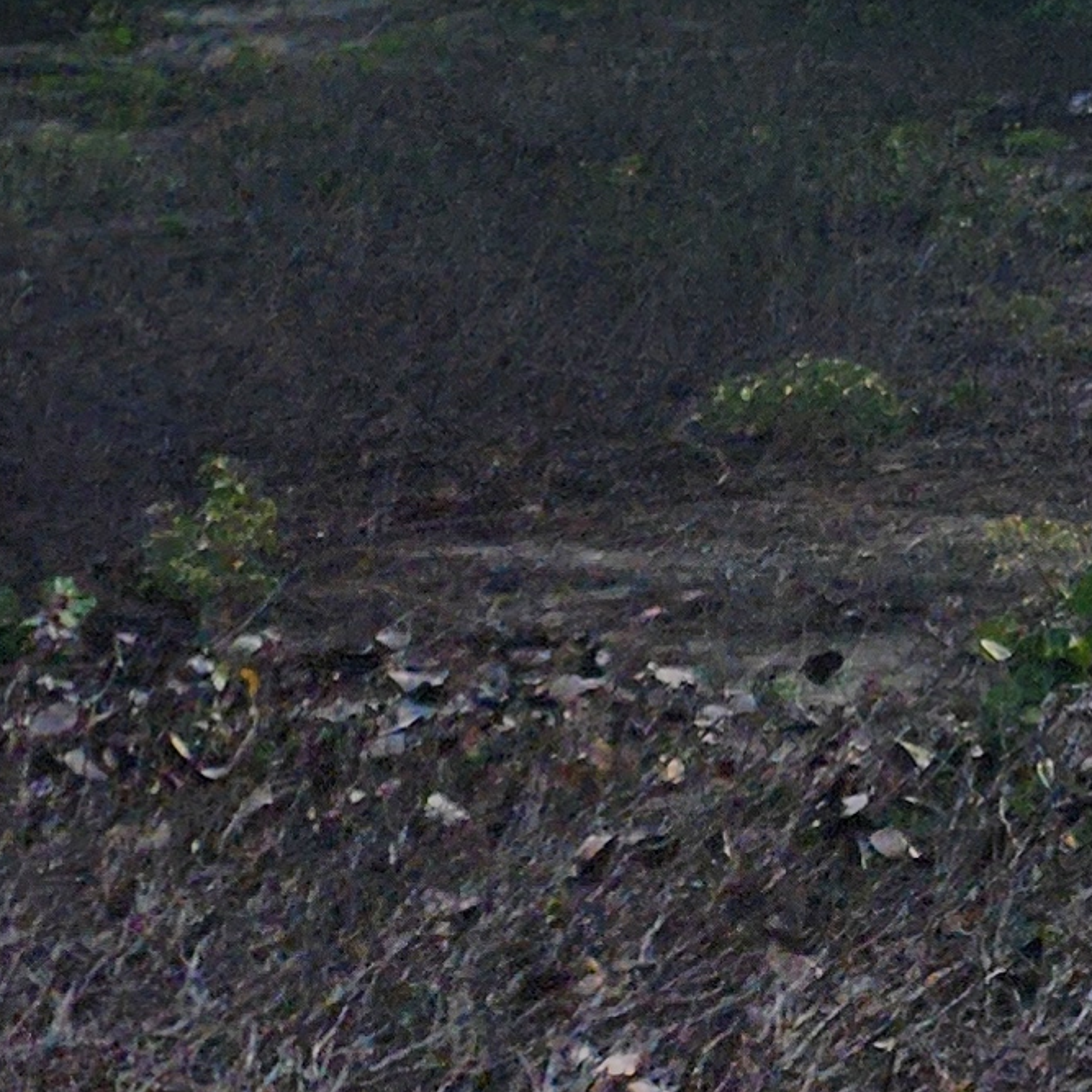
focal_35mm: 122
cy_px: -301
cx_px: 3229
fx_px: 4354
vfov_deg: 13.8
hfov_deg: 10.4
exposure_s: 1/1941
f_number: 1.8
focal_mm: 6.4
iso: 12
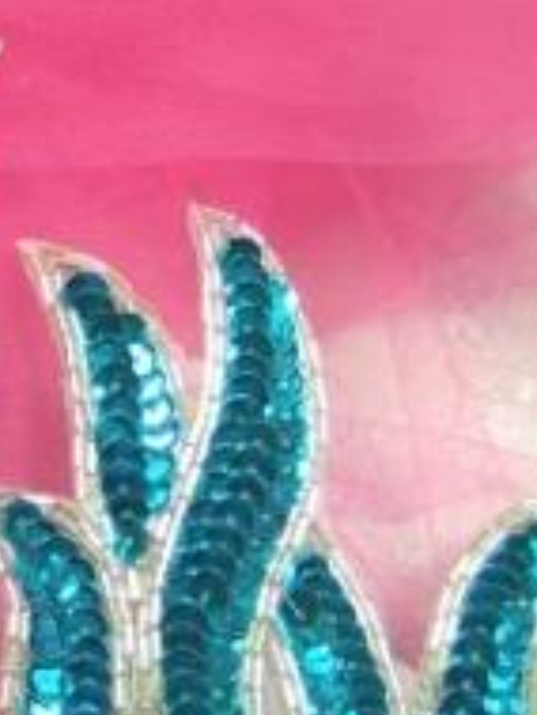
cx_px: -15
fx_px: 2107
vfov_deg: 19.2
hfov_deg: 14.3
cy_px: 409
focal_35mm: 102
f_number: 2.8
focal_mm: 6.75
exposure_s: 1/80
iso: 70
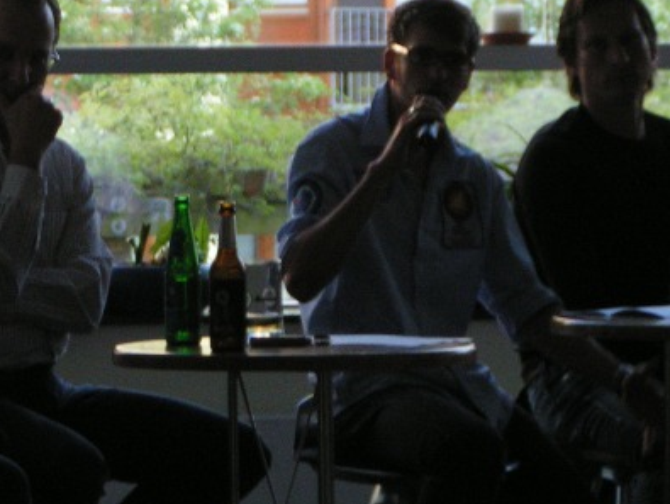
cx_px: 102
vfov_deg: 5.6
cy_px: 170
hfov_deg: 7.5
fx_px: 5134
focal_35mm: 265
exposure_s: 1/60
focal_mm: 20
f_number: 3.5
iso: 200
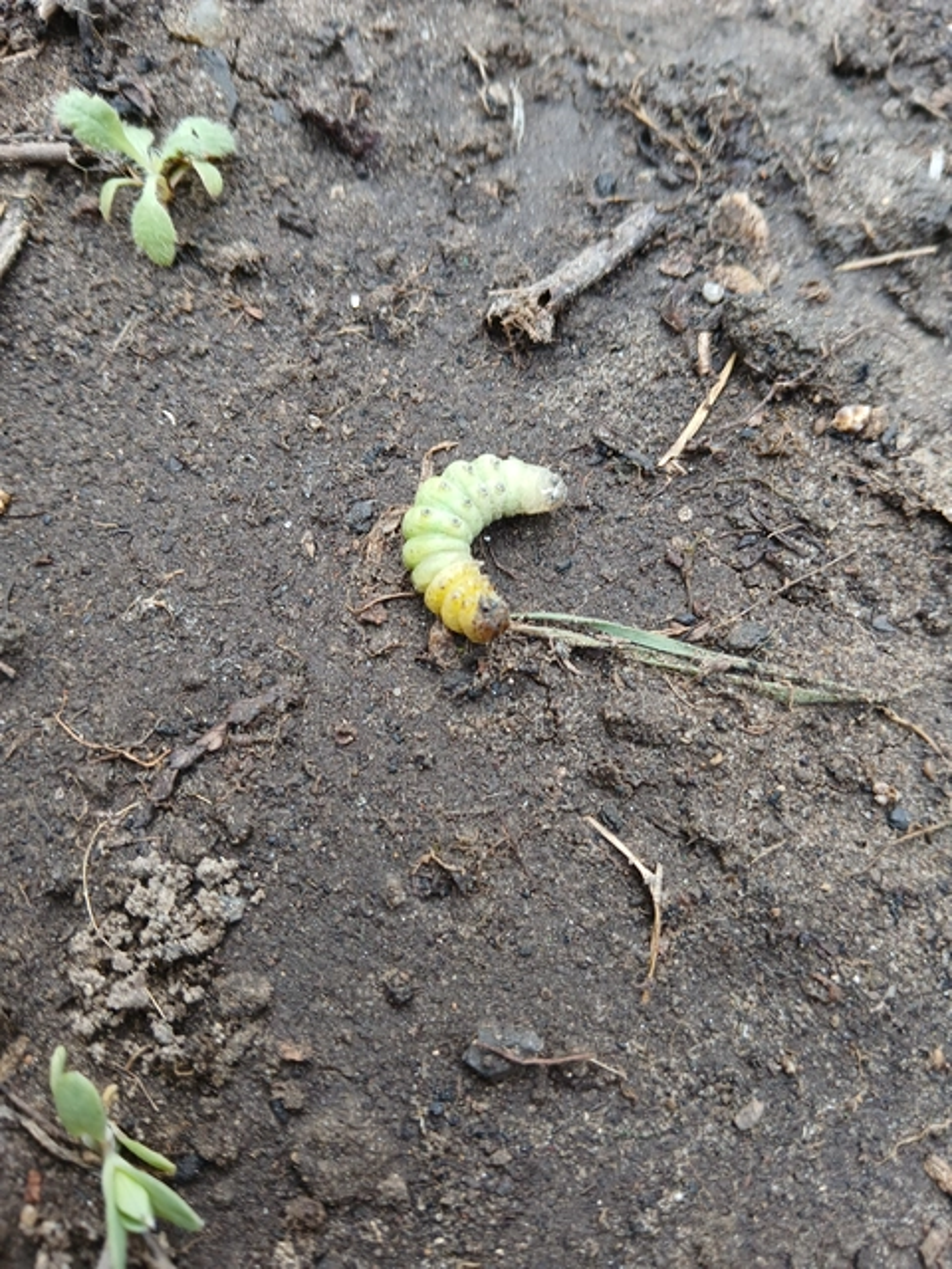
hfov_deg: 53.1
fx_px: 953
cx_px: 476
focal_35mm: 26
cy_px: 634
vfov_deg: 67.3
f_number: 1.8
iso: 40
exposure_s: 1/50
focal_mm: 3.98
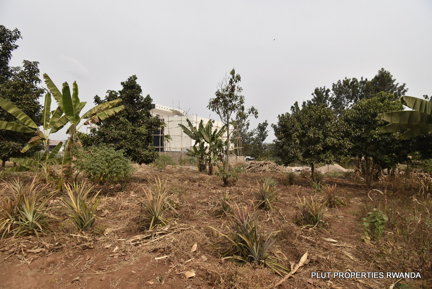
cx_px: 216
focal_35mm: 15
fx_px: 180
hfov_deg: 100.3
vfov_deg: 77.4
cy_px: 144
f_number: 8
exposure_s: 1/640
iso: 250
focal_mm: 10
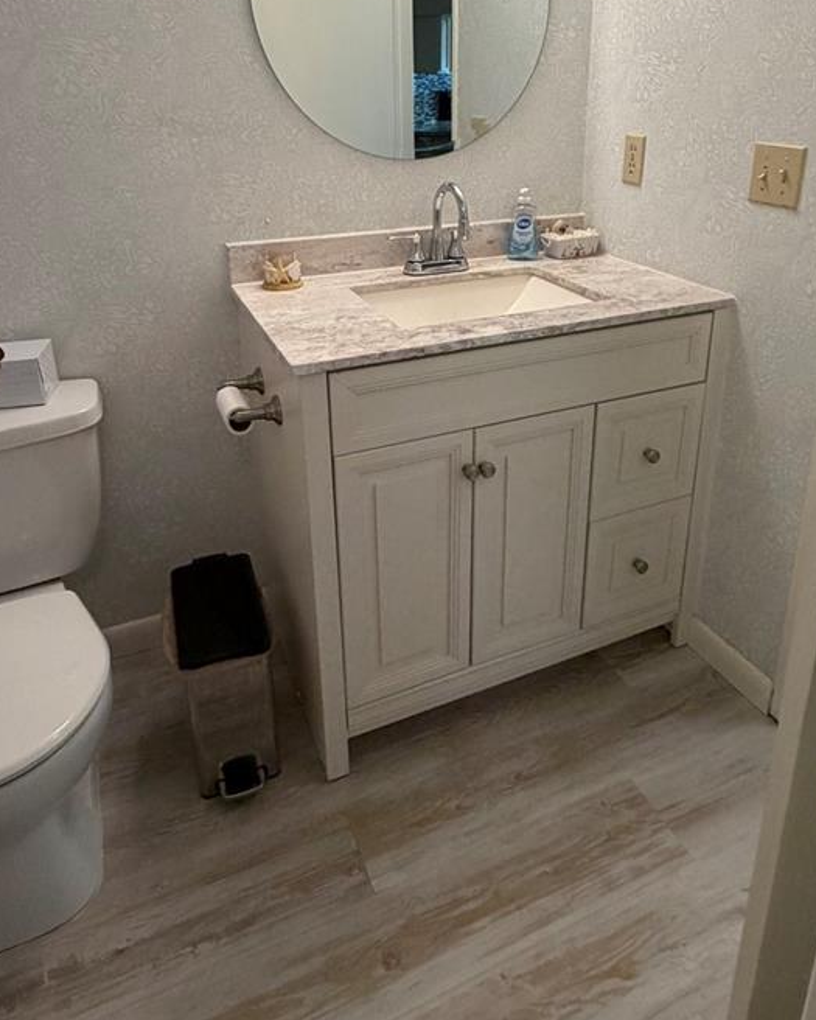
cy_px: 337
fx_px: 755
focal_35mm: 25
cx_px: 440
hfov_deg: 56.7
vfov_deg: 66.2
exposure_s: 1/120
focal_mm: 2.22
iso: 320
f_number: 2.2
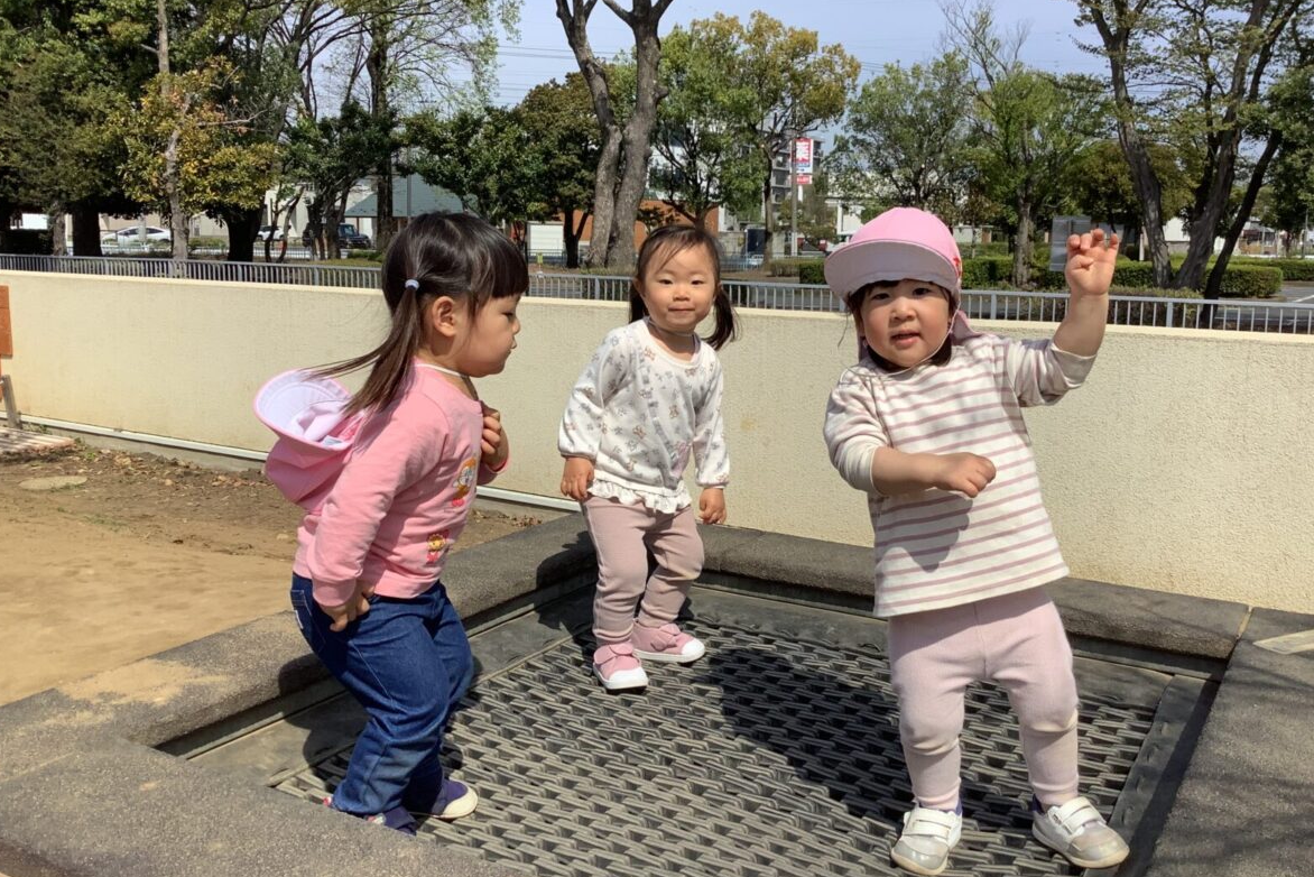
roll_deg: -1.3
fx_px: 1205
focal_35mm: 33
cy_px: 401
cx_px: 659
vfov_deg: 40.0
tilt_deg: -8.0
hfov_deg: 57.2
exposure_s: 1/1812
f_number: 2.4
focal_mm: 3.3
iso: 25
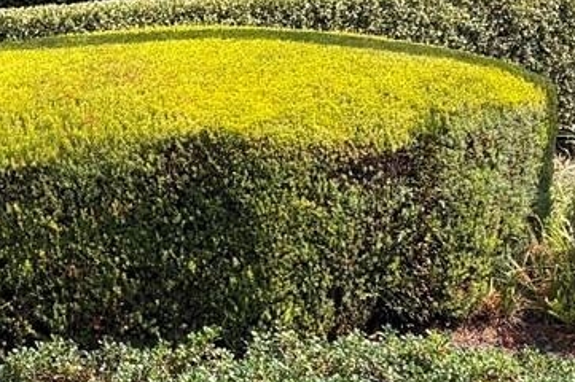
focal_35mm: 120
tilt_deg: +0.5
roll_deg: +3.3
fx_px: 1915
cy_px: 111
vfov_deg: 11.4
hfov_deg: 16.4
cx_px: -104
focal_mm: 5.96
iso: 50
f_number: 1.6
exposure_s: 1/1364
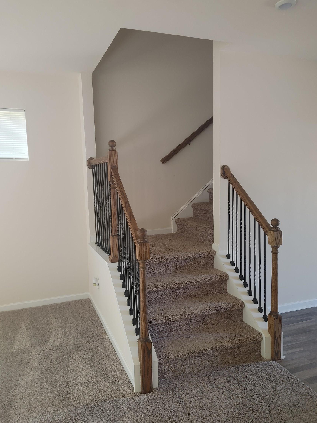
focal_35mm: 27
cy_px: 213
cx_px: 157
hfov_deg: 51.3
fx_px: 330
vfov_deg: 65.3
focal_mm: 5.58
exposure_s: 1/60
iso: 50
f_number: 1.8
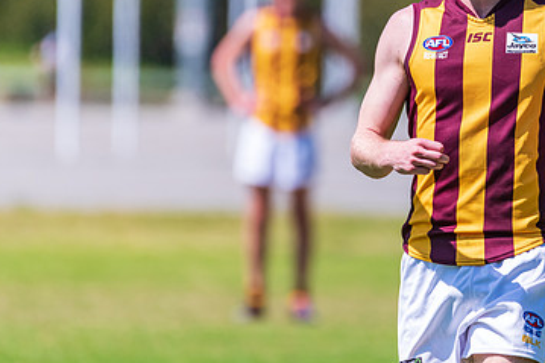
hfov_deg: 2.0
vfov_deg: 1.3
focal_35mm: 1053
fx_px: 15933
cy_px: 122
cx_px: 401
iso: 800
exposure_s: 1/2500
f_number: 6.3
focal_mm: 600
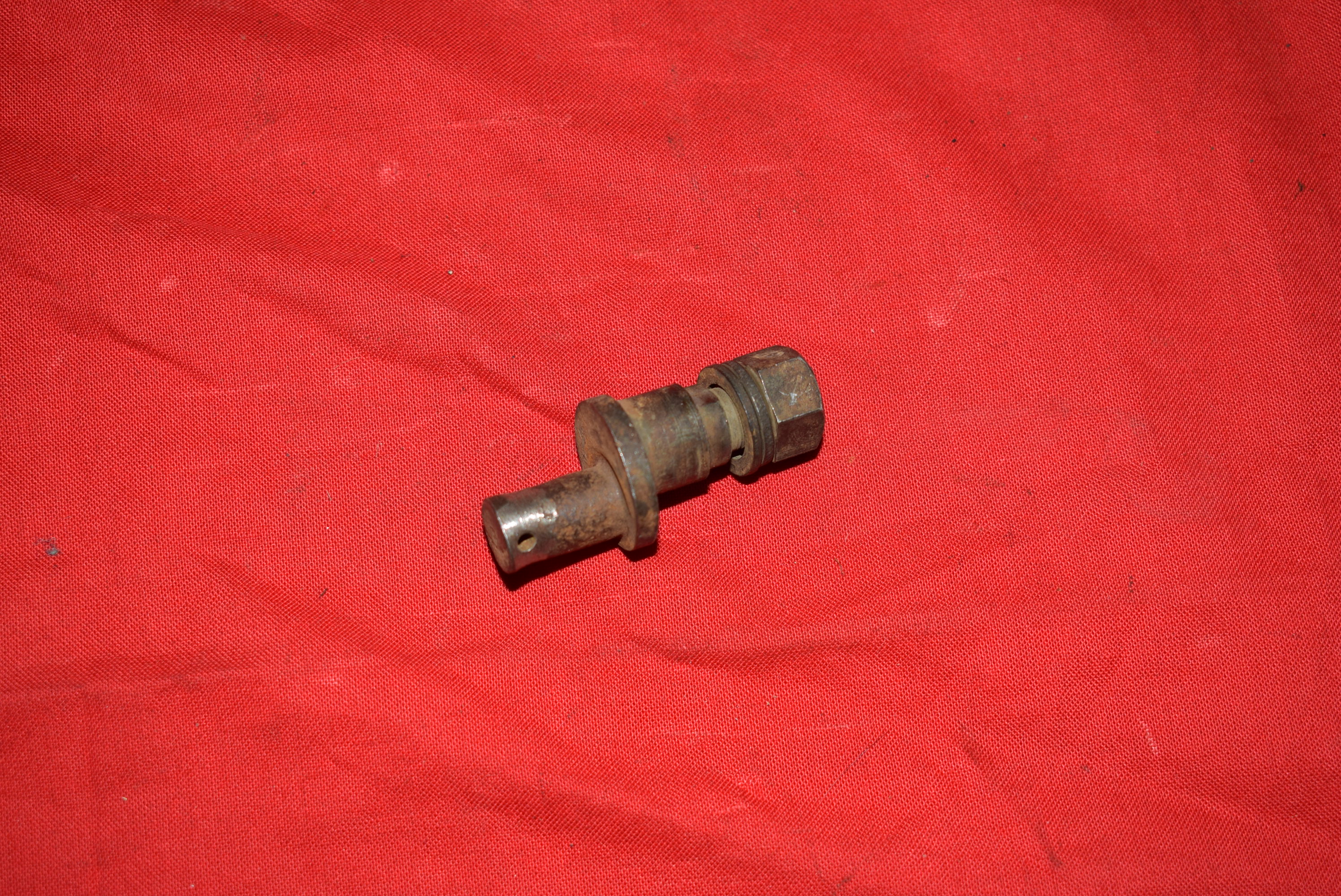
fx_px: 1901
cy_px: 448
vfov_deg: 26.5
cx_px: 670
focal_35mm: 51
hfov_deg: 38.9
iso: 160
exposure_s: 1/200
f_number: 5.6
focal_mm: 34
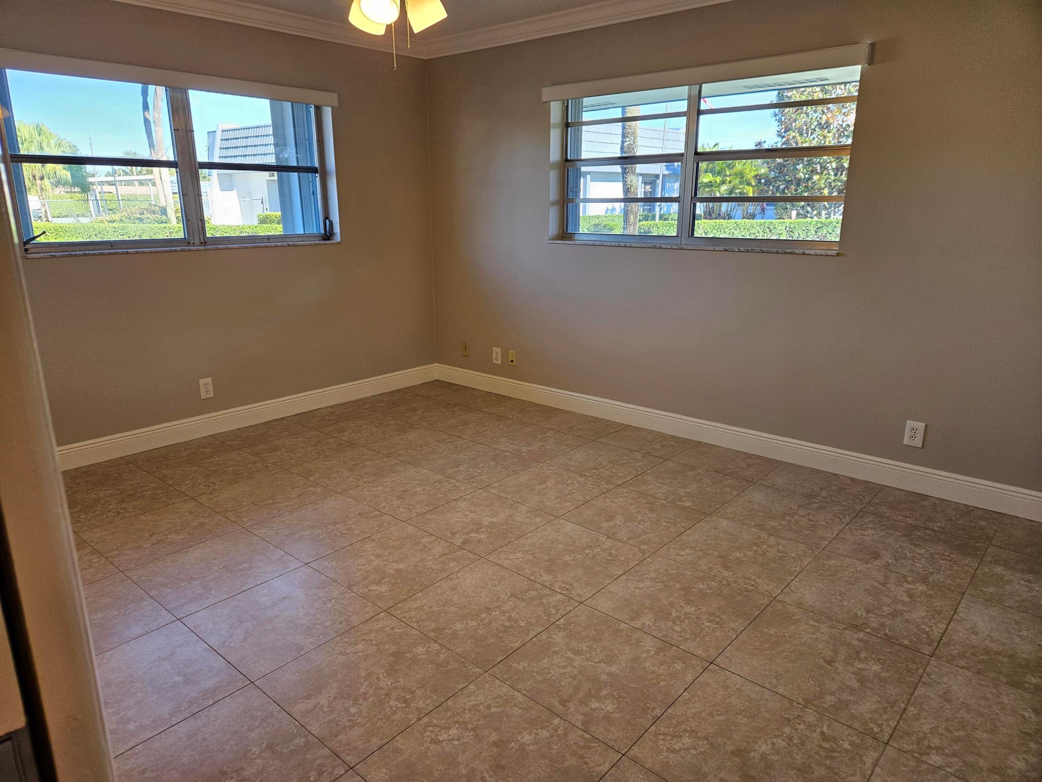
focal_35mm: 23
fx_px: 692
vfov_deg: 58.9
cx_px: 521
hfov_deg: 73.9
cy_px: 391
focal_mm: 5.4
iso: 80
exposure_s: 1/120
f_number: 1.8
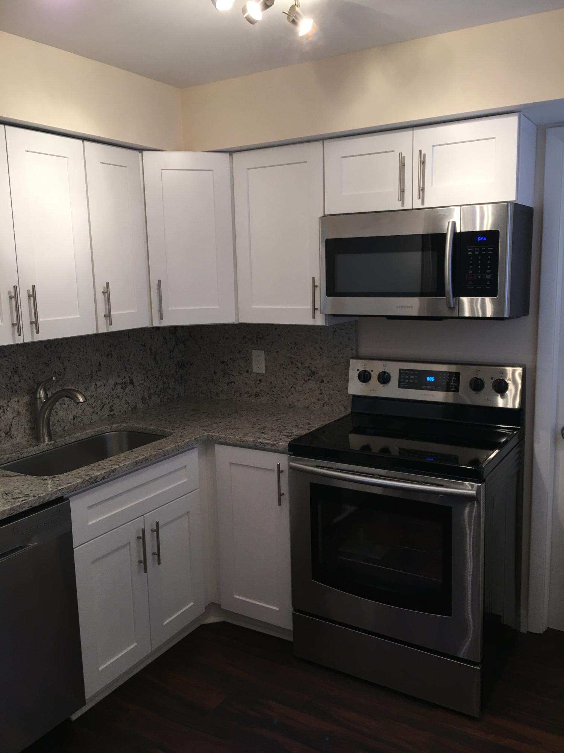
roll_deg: +1.3
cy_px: 376
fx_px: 630
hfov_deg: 48.2
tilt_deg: -9.7
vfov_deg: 61.7
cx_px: 282
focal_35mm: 29
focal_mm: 4.15
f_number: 2.2
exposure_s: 1/40
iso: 25
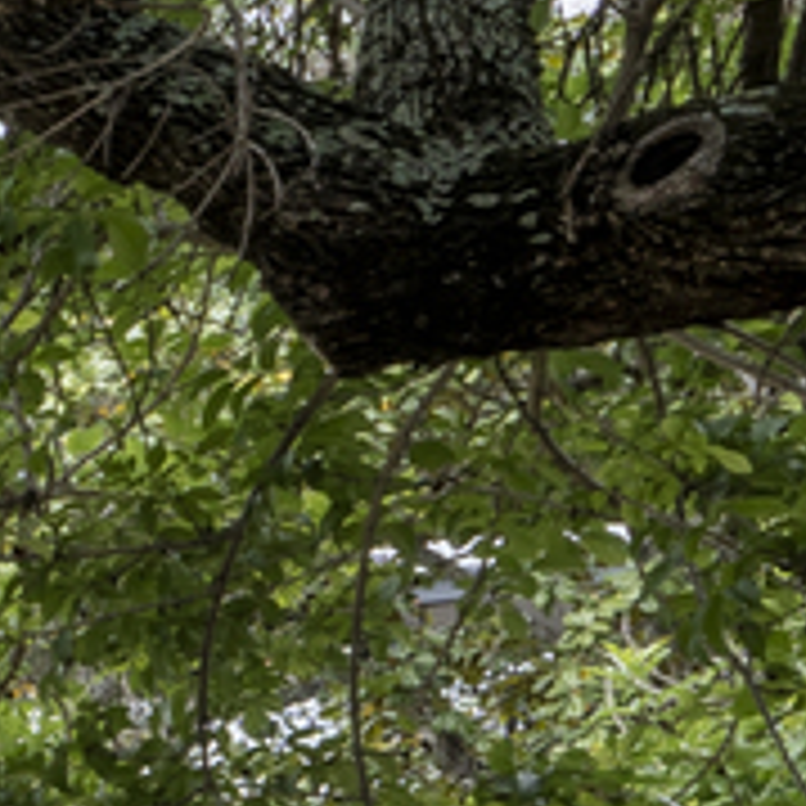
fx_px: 3240
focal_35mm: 123
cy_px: 1189
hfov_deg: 8.2
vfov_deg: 13.4
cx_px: -2386
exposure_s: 1/45
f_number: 11
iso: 125
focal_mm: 16
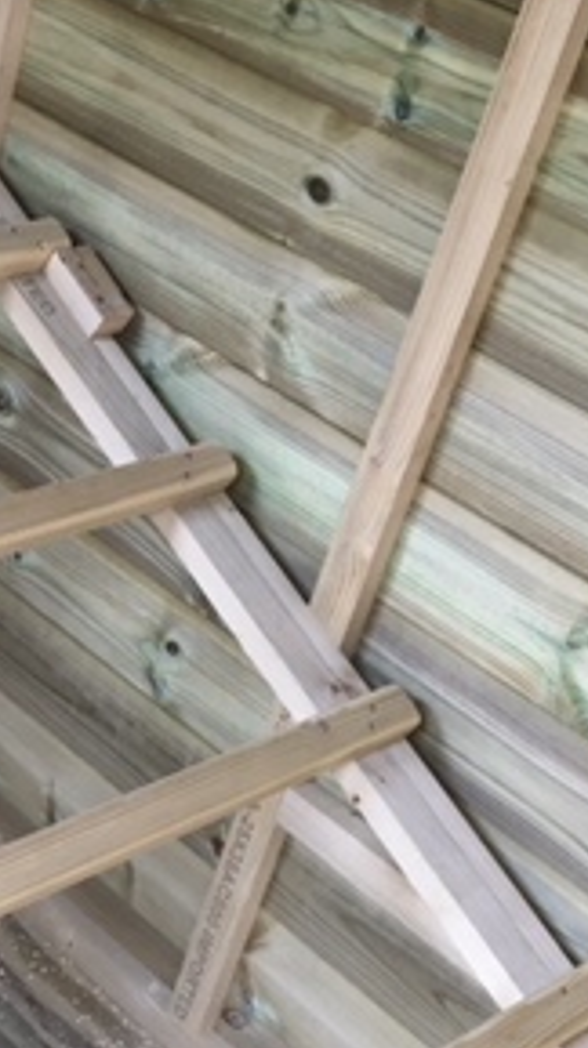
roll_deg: -10.3
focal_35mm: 70
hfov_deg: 16.5
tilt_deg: -34.2
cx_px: -120
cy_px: 642
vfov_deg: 30.1
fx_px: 1945
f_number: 2.2
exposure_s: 1/33
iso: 80
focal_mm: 4.15
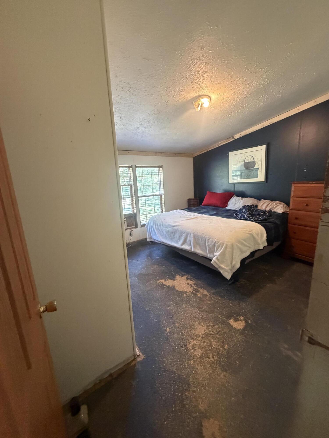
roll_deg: +2.0
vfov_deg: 102.1
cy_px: 219
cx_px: 164
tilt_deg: -10.3
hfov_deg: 85.7
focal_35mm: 14
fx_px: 177
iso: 640
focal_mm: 2.22
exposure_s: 1/60
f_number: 2.2
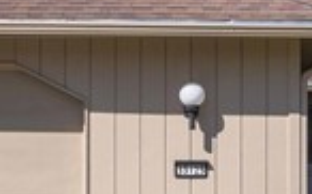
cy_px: 157
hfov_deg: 12.8
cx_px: -74
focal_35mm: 159
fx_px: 1351
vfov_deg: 8.2
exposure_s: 1/400
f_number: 9
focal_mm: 21
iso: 100
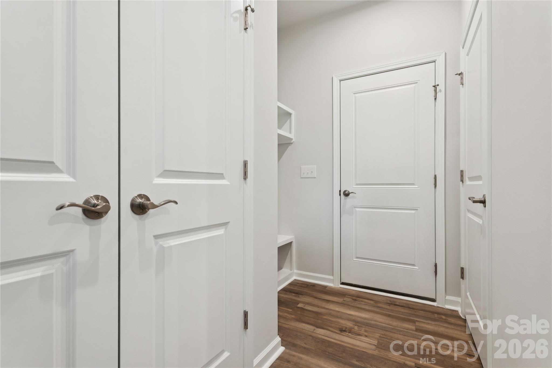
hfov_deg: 96.7
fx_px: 245
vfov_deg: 73.7
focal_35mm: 16
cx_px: 276
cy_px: 184
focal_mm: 16
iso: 400
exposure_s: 1/20
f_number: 8
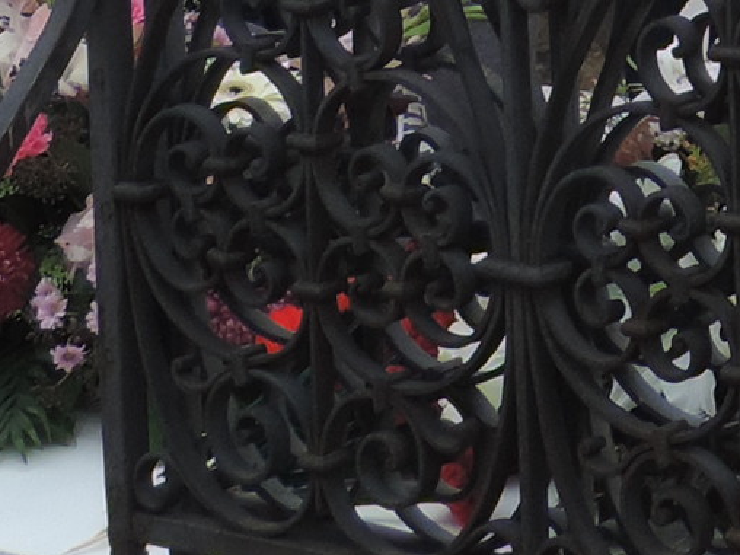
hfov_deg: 8.6
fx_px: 4810
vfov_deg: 6.1
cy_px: -1095
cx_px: 1162
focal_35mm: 225
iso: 80
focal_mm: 6.2
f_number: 3.3
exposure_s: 1/320
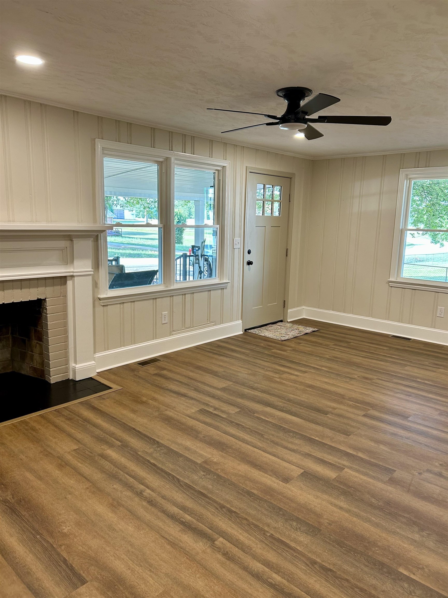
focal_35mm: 26
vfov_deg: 67.3
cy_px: 299
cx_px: 224
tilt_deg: -11.0
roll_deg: -1.1
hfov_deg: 53.1
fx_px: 449
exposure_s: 1/60
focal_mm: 5.7
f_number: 1.5
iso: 100
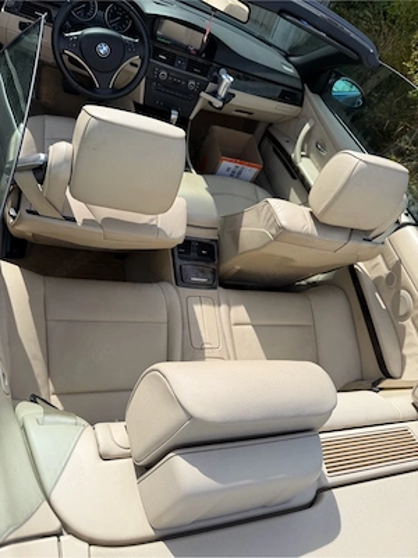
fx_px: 386
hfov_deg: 56.8
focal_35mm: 24
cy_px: 279
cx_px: 209
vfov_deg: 71.6
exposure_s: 1/3759
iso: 80
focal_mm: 6.76
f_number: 1.78
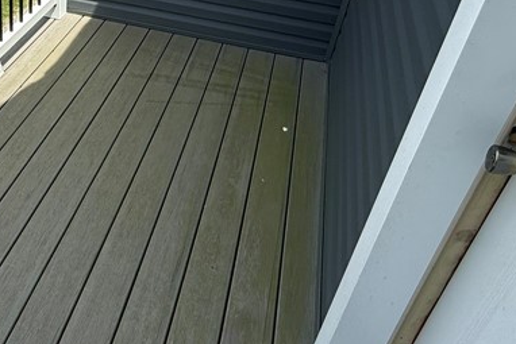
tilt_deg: -30.1
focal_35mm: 39
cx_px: 47
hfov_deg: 44.8
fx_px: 559
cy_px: 58
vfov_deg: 33.0
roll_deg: +0.3
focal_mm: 2.22
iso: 64
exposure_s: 1/1534
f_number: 2.2
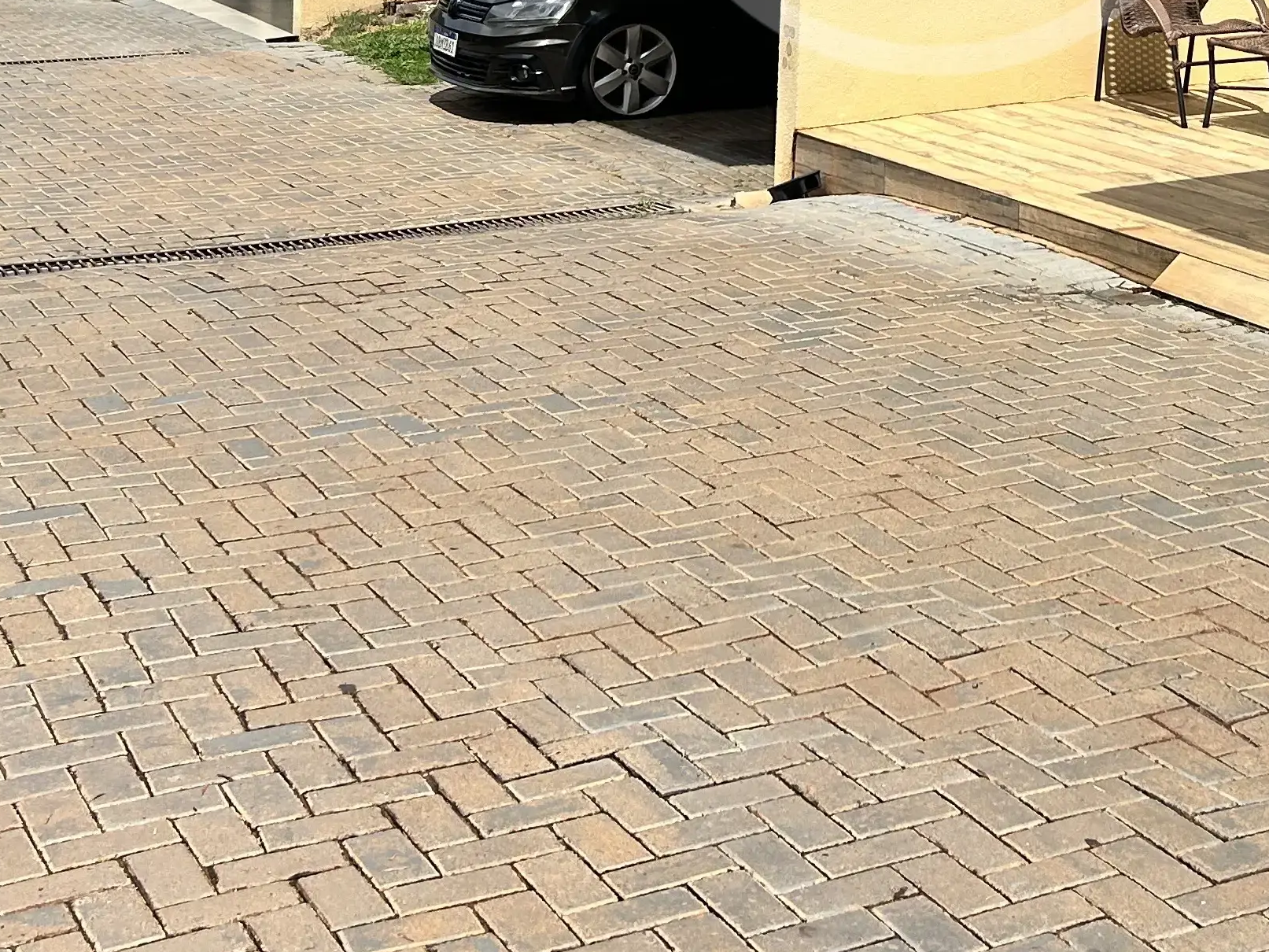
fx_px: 2383
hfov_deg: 29.4
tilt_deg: -2.9
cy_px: -235
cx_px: 935
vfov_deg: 20.8
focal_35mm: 65
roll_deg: -1.3
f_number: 1.5
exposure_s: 1/5882
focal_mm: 5.7
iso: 50
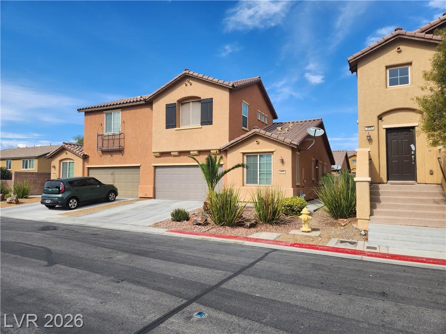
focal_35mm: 23
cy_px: 167
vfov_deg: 58.9
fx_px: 296
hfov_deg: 73.9
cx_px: 223
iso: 20
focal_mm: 5.4
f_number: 1.8
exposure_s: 1/1318
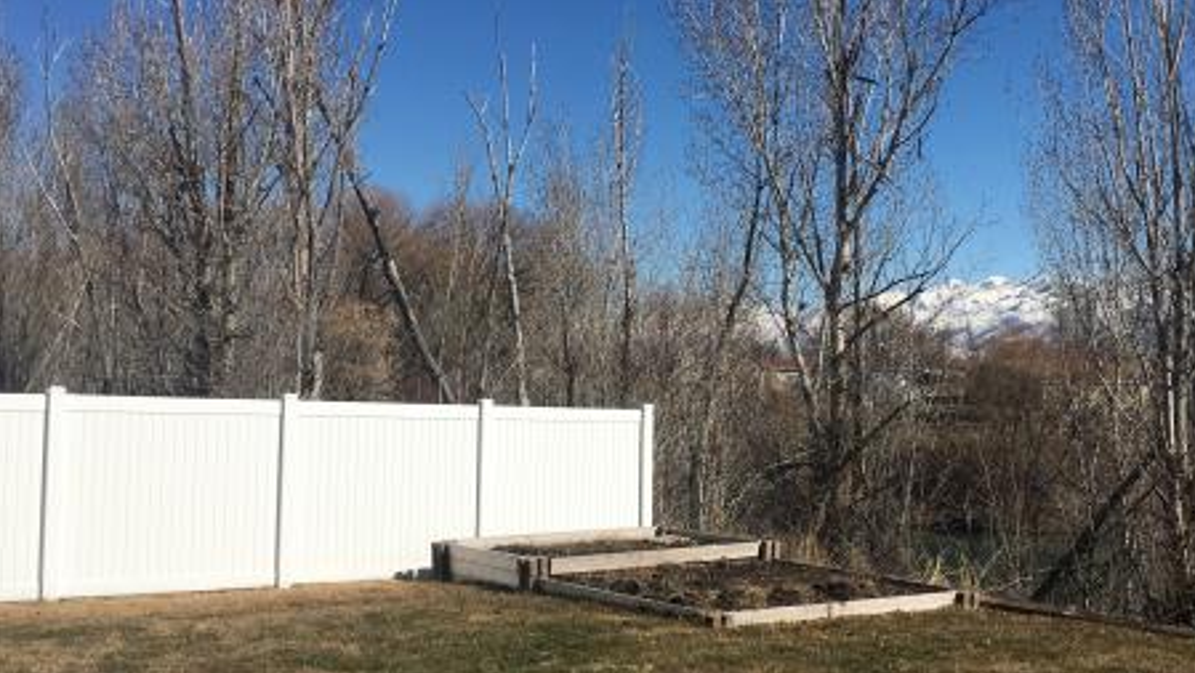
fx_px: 1426
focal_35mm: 45
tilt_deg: +1.9
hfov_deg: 45.3
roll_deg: -1.1
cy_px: 335
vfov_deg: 26.6
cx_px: 679
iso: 25
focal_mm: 4.15
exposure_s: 1/3497
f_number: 2.2
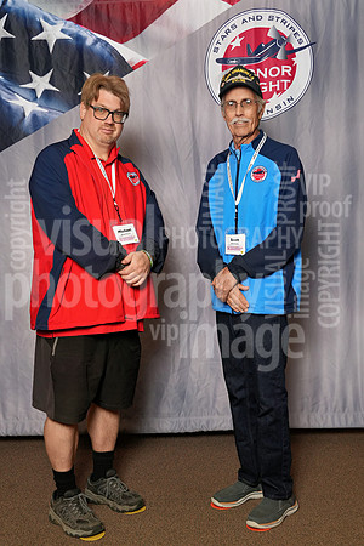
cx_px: 182
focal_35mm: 46
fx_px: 705
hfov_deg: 28.9
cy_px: 273
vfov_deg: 42.3
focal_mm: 31
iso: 800
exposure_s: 1/125
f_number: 8
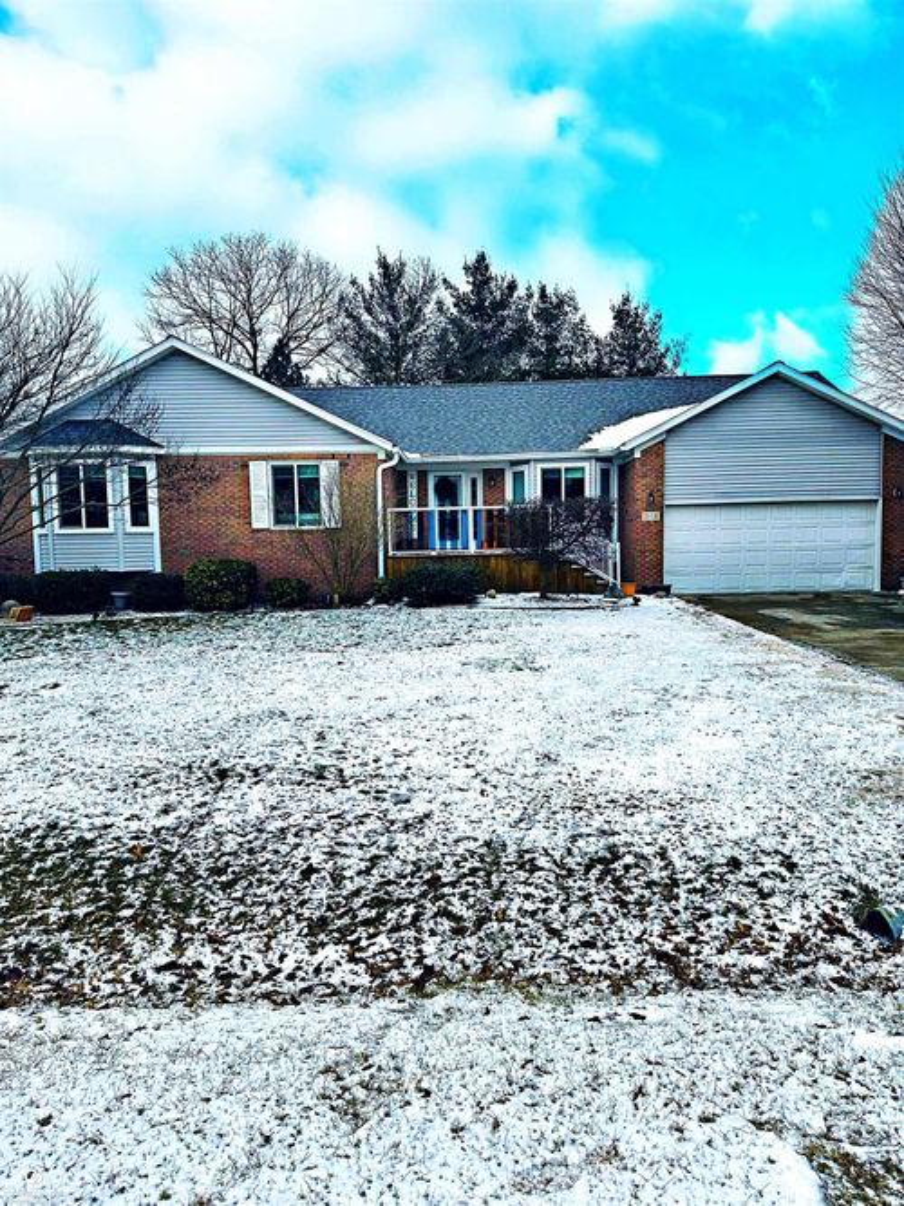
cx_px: 452
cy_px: 603
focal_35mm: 24
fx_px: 836
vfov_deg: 71.6
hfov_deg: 56.8
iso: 80
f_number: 1.78
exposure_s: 1/1692
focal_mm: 6.86
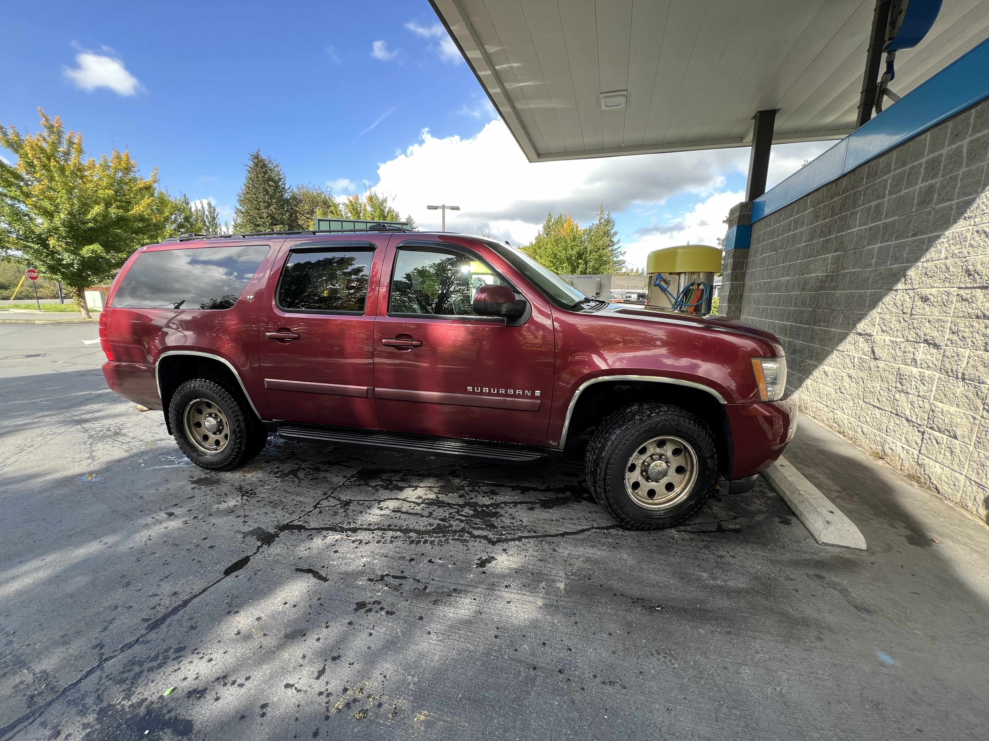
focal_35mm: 13
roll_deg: -1.0
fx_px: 371
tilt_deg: -12.3
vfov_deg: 89.9
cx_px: 494
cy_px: 370
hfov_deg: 106.2
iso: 32
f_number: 1.8
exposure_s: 1/169
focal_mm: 1.57
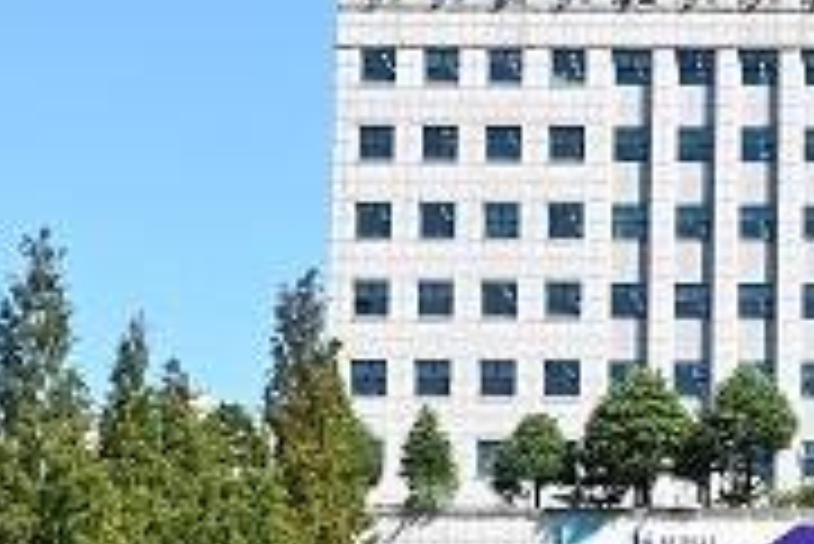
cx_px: 899
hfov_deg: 15.7
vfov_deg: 10.8
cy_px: 387
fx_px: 2874
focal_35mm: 127
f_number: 22
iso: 2000
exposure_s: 1/400
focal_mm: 36
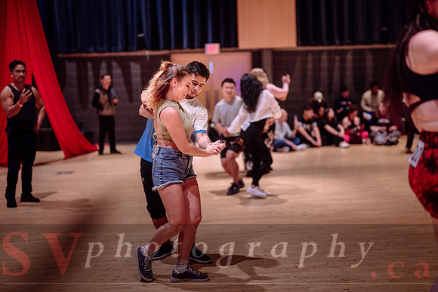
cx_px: 230
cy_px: 145
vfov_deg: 24.9
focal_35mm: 54
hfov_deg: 36.6
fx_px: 663
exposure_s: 1/250
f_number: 1.2
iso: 1600
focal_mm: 50
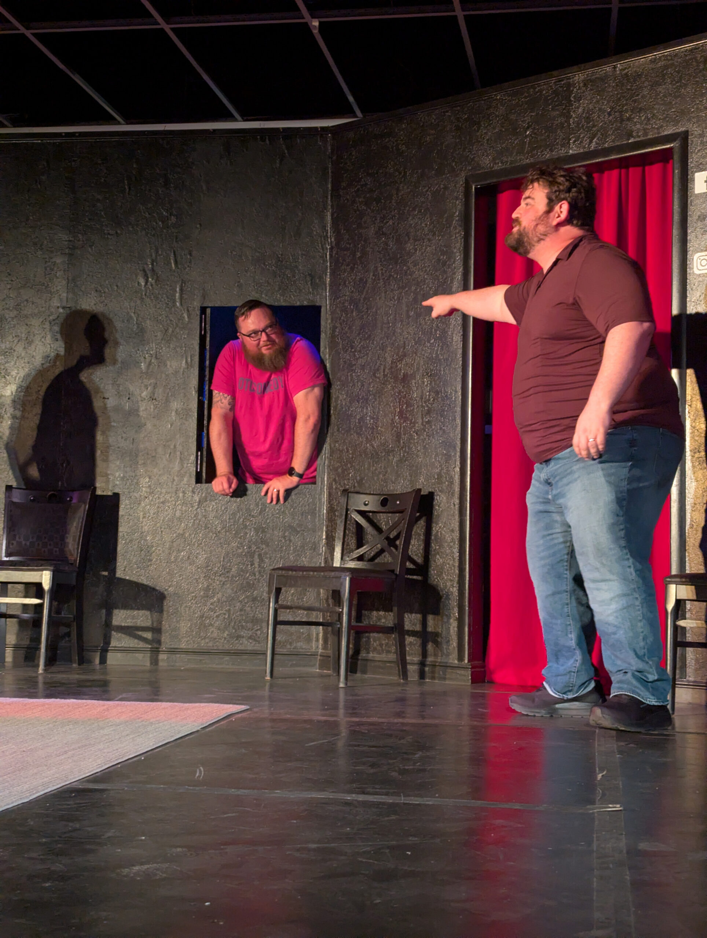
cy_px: 469
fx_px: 1304
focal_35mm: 48
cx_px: 354
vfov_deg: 39.6
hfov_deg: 30.3
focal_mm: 6.81
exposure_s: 1/51
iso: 656
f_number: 1.85
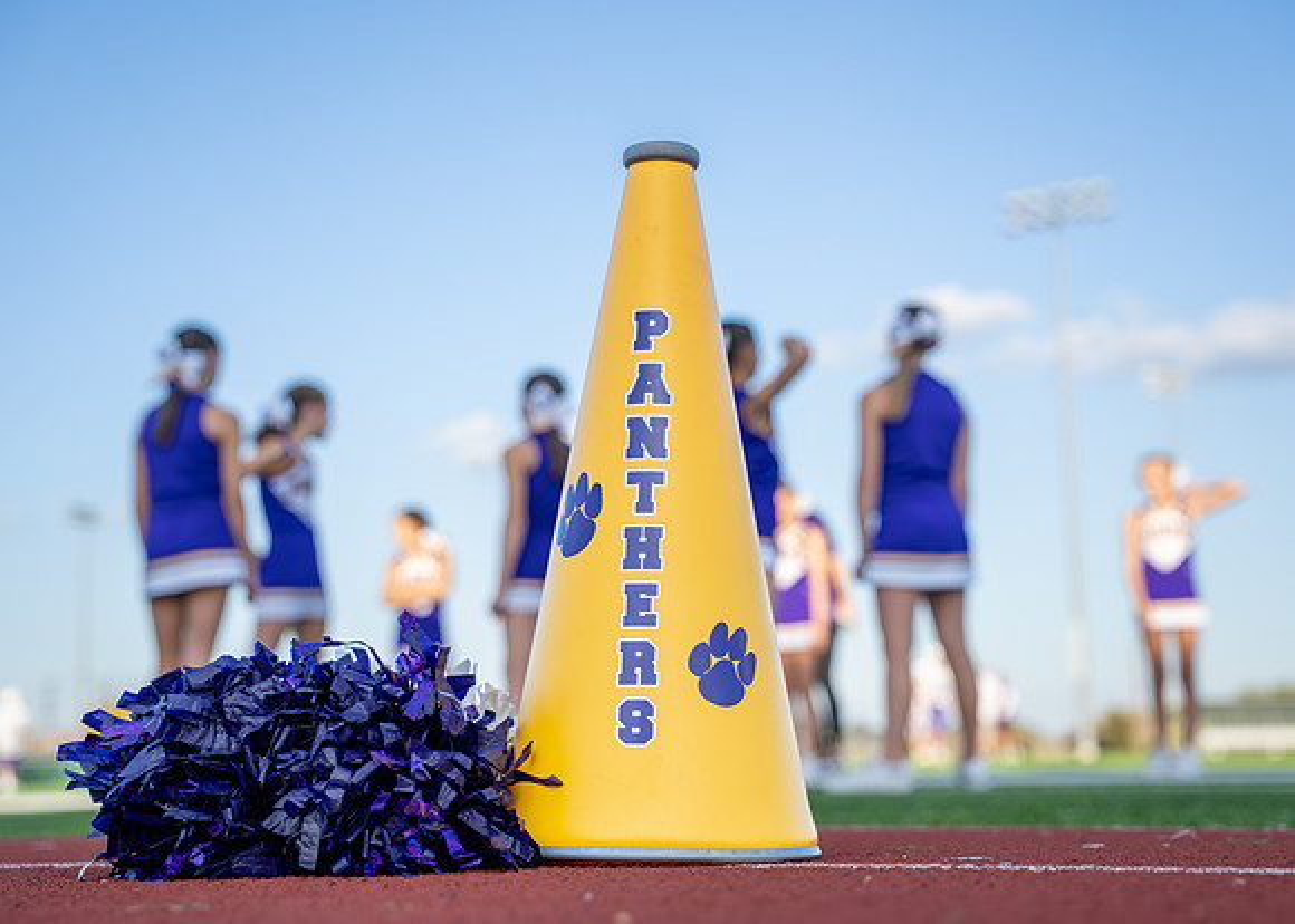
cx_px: 646
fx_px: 2052
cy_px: 505
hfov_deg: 35.0
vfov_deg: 25.4
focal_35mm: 56
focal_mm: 48.2
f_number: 2.8
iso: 250
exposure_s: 1/2000
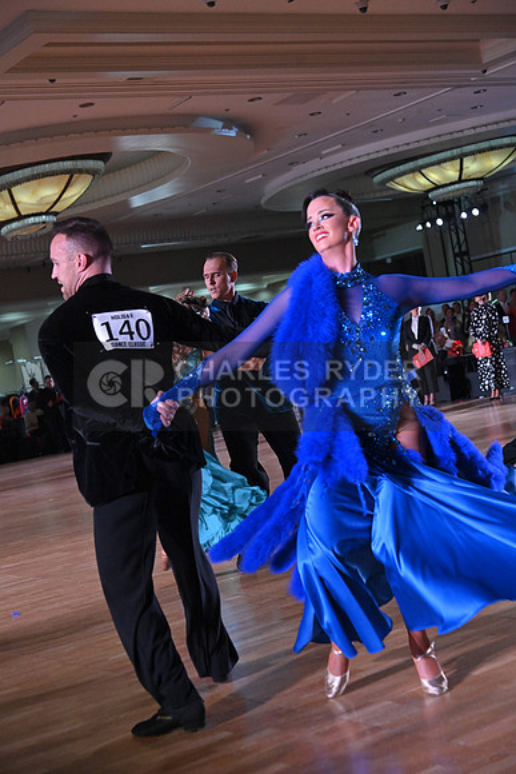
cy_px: 387
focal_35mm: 62
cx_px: 258
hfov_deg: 21.9
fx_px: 1332
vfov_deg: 32.4
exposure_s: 1/400
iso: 4000
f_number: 5
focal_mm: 62
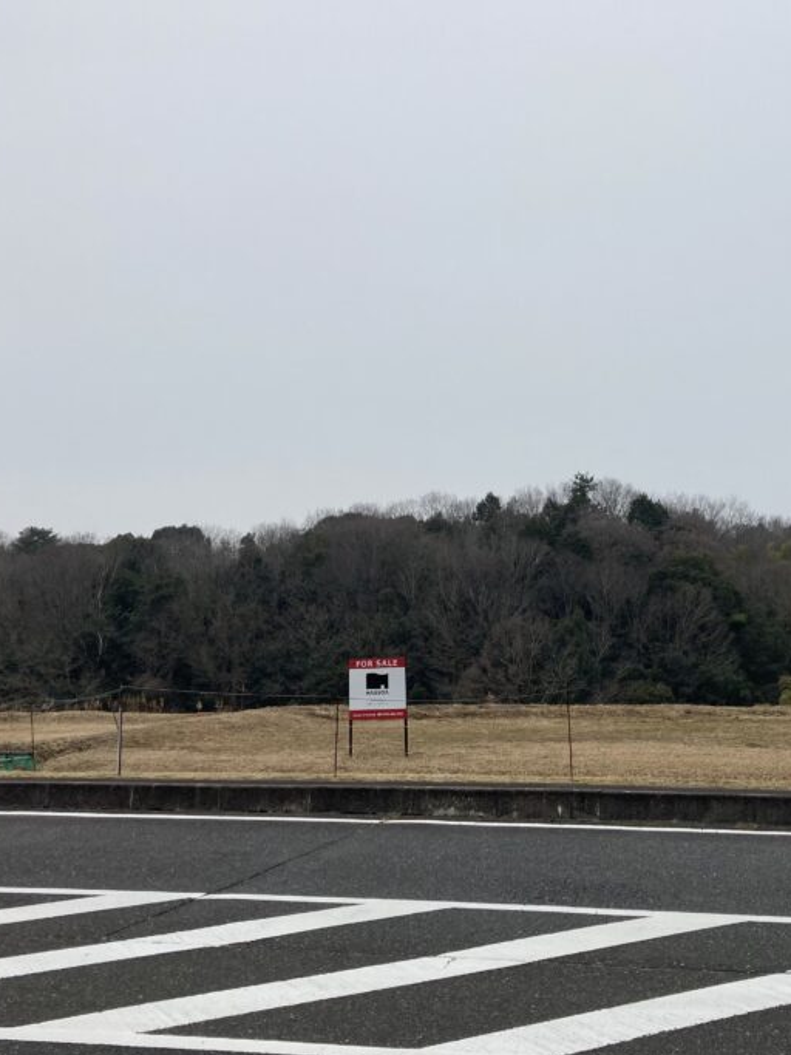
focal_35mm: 42
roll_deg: -0.9
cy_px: 494
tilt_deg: +11.0
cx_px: 550
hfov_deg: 33.9
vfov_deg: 44.8
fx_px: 1280
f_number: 1.8
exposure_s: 1/842
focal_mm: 3.99
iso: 20
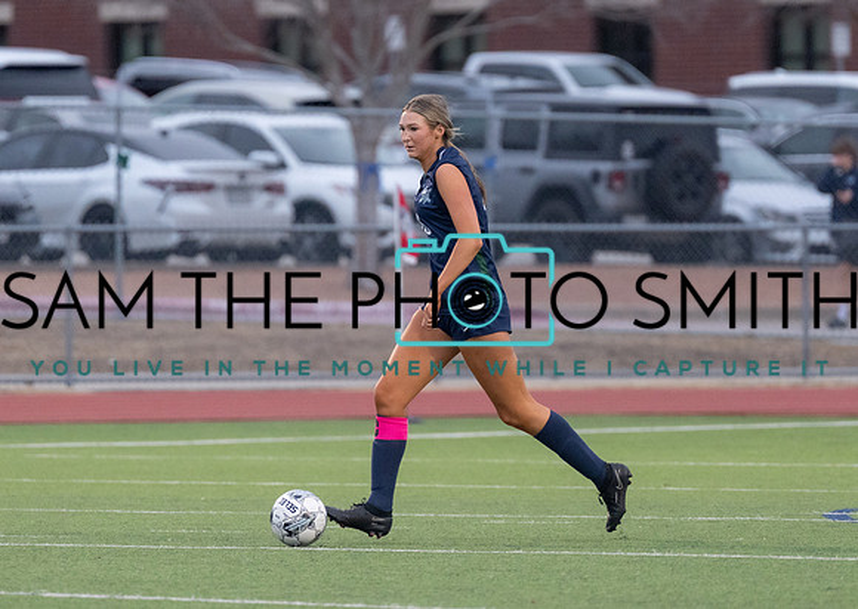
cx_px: 461
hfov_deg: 4.0
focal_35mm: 508
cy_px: 252
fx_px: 12365
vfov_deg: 2.8
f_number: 4
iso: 2500
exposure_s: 1/1000
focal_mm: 280
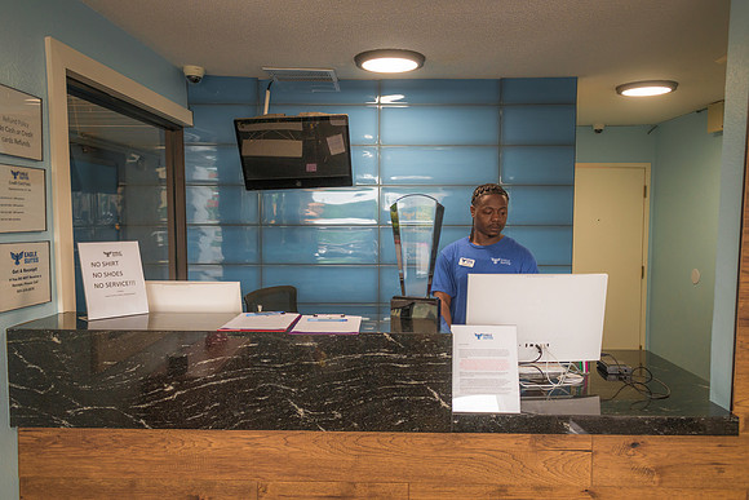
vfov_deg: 46.4
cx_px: 374
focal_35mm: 28
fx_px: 583
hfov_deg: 65.5
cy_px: 250
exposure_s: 1/100
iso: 1250
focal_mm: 28
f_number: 5.6
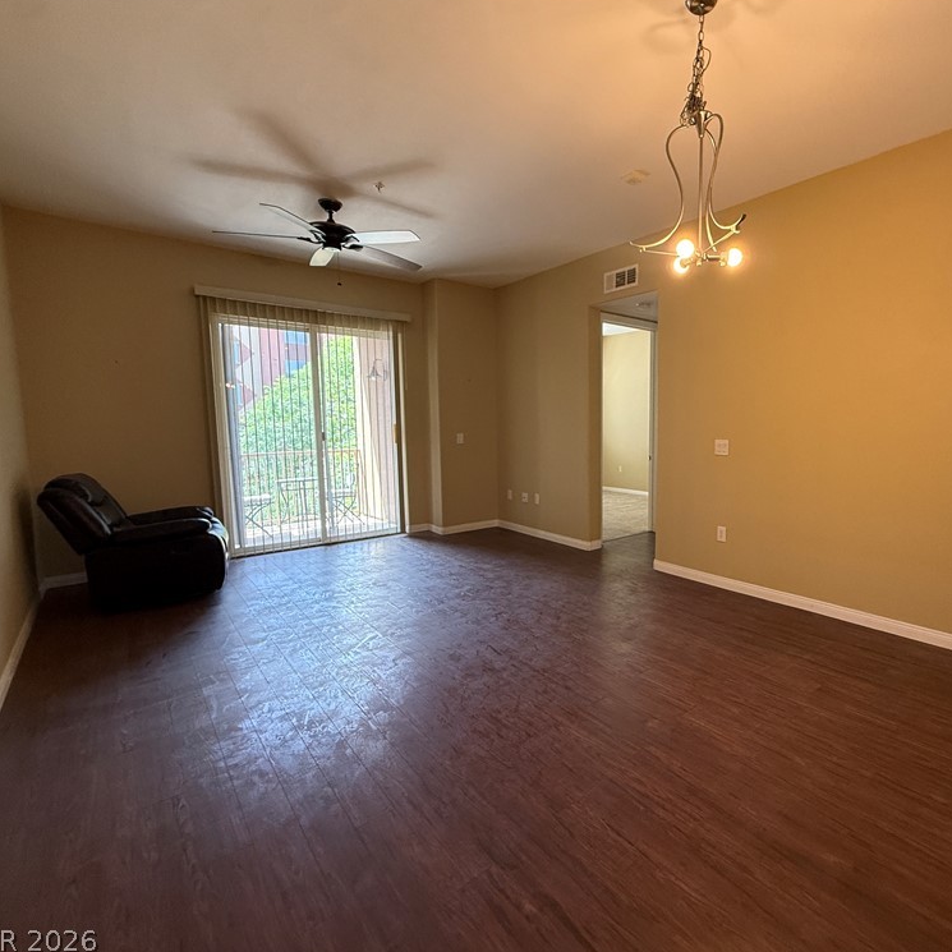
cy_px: 472
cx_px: 612
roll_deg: +0.7
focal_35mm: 17
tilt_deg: -4.4
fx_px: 529
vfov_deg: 84.0
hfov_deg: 81.9
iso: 250
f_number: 2.2
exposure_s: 1/120
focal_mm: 2.22
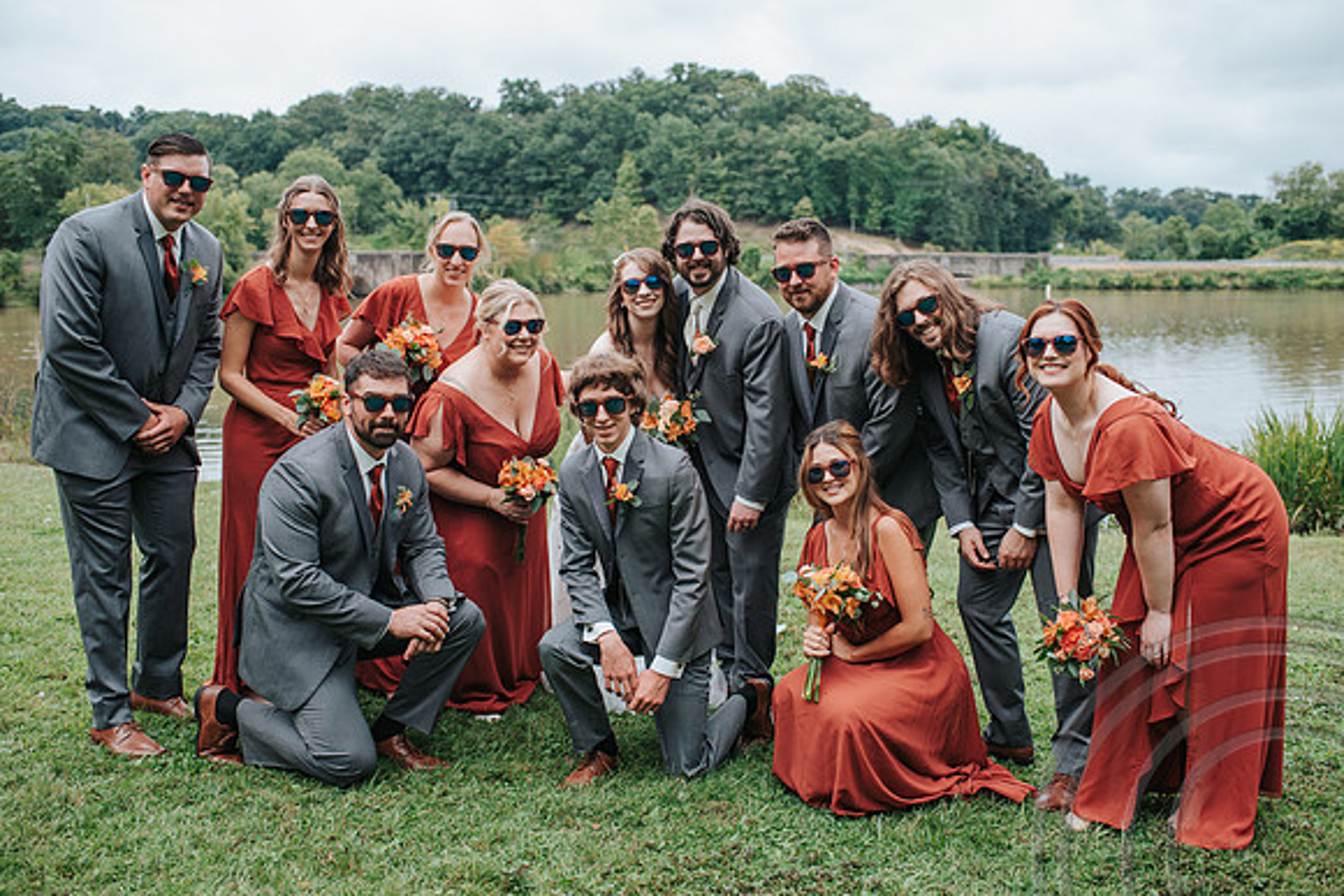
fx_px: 1334
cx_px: 680
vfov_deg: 37.1
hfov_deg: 53.5
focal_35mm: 36
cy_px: 448
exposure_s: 1/800
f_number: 3.2
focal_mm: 35
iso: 200
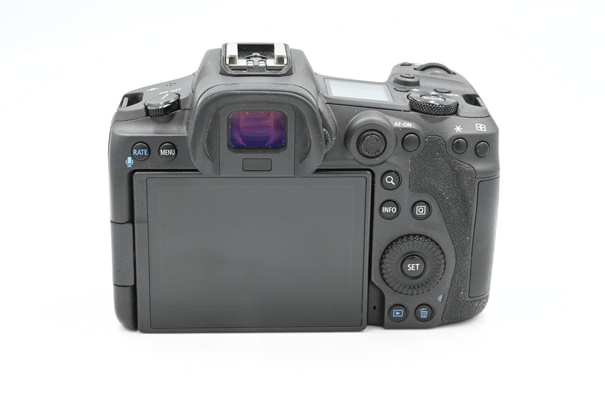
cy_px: 202
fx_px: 1261
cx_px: 302
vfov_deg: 18.2
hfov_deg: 27.0
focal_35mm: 75
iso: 200
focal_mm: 75
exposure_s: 1/13
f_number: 14
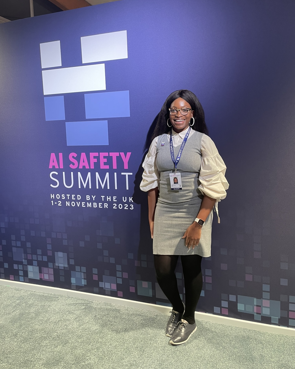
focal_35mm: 28
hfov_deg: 51.5
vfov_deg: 62.1
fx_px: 306
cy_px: 171
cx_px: 145
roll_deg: +2.2
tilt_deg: -7.0
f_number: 1.6
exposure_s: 1/75
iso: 125
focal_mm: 4.2
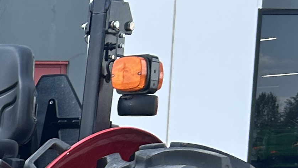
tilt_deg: -8.1
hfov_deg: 13.9
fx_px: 1082
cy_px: 322
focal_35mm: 137
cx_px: -247
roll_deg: -0.1
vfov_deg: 8.4
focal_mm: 5.7
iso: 50
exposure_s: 1/965
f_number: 1.5
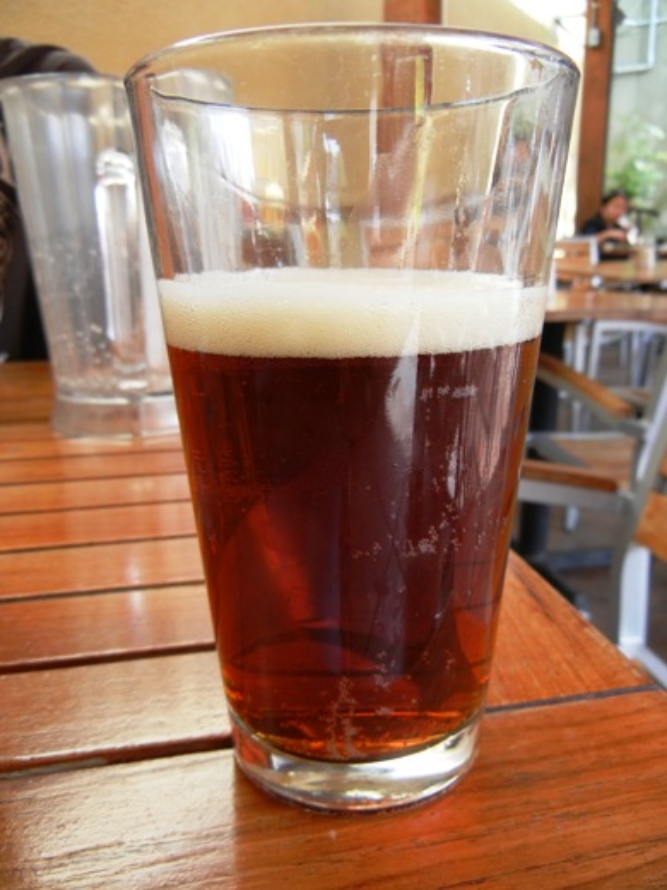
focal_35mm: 30
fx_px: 771
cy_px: 445
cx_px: 334
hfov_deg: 46.8
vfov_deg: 60.0
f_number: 3.5
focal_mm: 5.4
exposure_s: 1/75
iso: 160
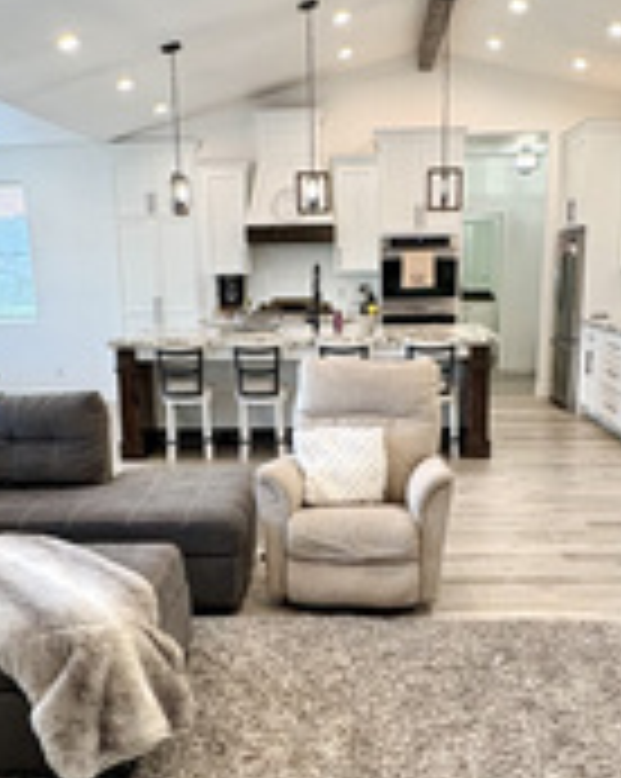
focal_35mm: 38
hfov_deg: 39.1
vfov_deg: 47.6
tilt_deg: -12.6
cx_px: 315
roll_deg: +2.4
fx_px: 875
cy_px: 477
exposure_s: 1/120
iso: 200
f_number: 2.2
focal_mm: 2.22
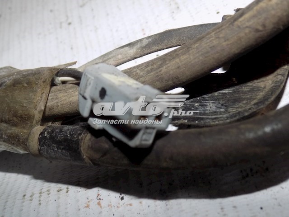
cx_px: 144
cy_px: 108
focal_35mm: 46
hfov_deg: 41.2
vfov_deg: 31.5
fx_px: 384
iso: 200
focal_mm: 8.1
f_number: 3.7
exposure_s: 1/30
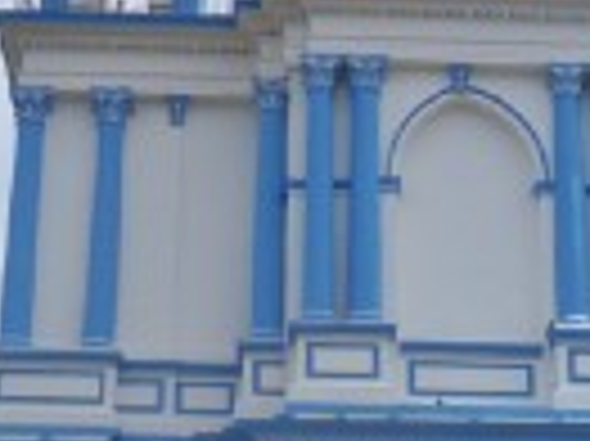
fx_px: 1822
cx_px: 441
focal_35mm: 107
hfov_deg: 18.3
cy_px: 418
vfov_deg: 13.7
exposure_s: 1/1250
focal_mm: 6.3
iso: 80
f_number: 4.7
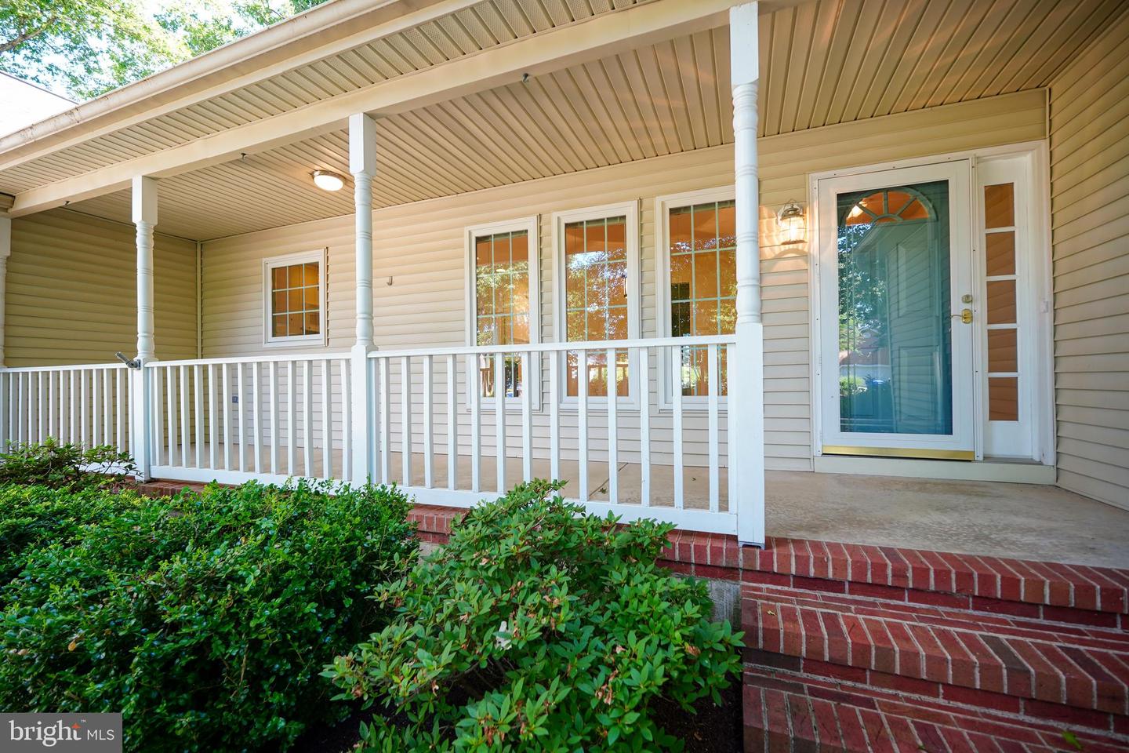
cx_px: 564
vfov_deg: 77.3
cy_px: 376
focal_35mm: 15
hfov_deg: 100.4
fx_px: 470
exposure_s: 1/40
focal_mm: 10
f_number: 3.2
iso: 100
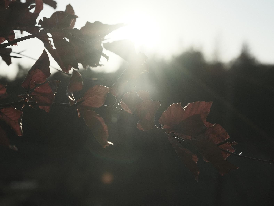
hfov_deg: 24.4
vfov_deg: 18.4
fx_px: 633
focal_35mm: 80
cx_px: 120
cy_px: 104
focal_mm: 48.5
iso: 640
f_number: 5.6
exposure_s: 1/1600
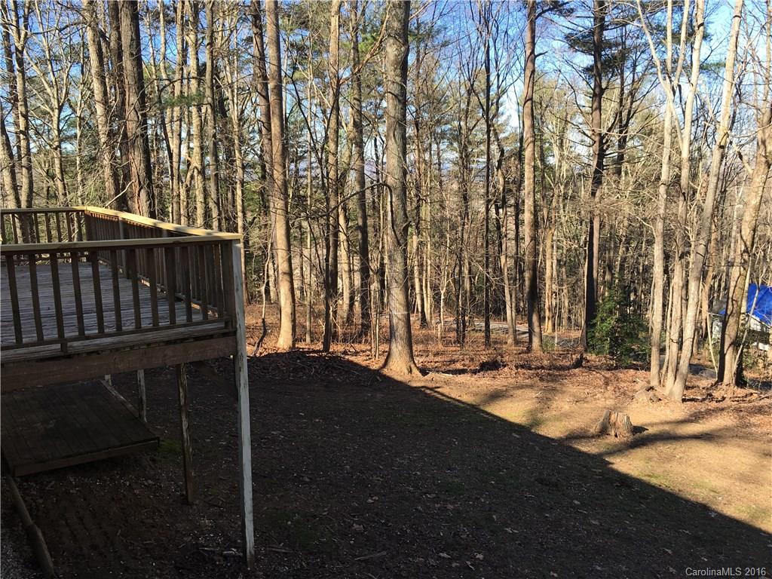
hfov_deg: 61.7
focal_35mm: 29
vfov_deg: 48.2
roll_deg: -0.2
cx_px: 386
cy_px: 290
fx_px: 647
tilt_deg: -10.1
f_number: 2.2
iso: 25
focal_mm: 4.15
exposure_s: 1/434
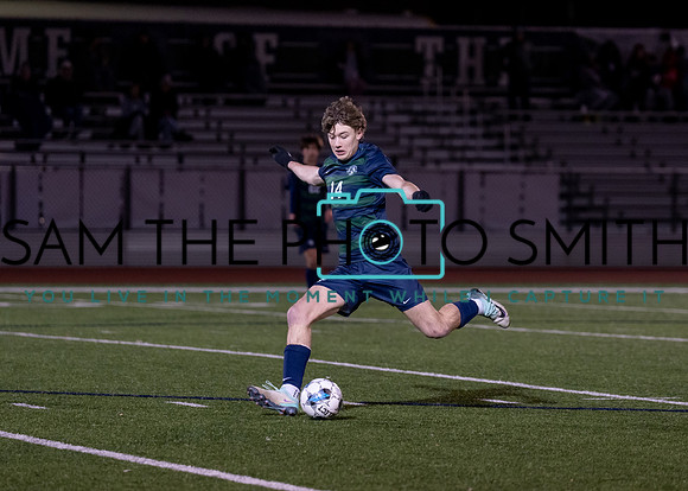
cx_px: 447
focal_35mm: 242
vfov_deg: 5.9
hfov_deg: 8.3
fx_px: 4736
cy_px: 211
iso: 2500
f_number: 2.8
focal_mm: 152
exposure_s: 1/1000
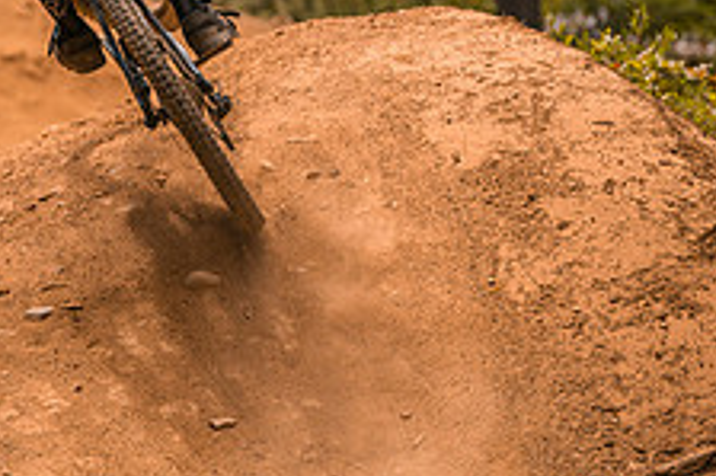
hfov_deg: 6.4
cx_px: -32
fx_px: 6419
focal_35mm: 323
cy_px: -83
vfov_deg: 4.2
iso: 220
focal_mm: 125
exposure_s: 1/1600
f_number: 2.8
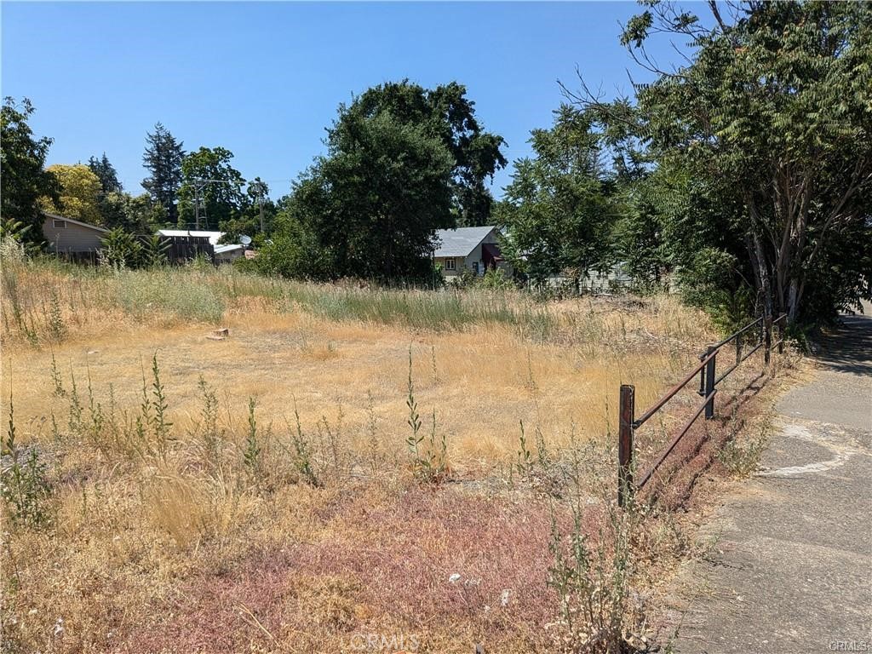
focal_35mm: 24
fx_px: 605
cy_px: 327
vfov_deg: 56.8
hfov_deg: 71.6
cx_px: 436
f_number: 1.7
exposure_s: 1/2381
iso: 51
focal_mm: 4.53
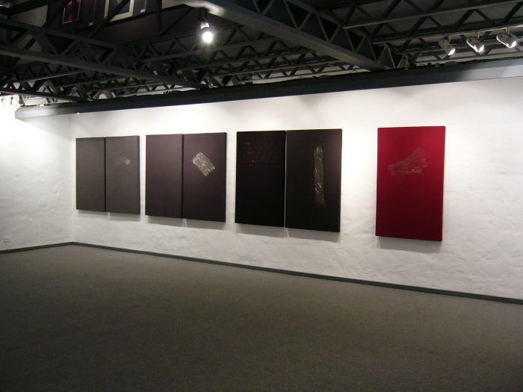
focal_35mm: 35
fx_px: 529
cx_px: 262
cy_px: 196
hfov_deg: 52.6
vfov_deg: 40.7
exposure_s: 1/20
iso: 200
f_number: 2.8
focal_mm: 5.8
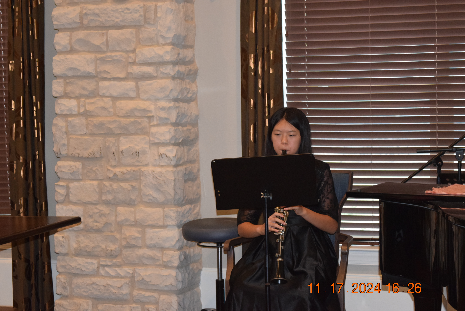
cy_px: 156
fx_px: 1066
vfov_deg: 16.6
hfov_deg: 24.6
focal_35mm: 82
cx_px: 232
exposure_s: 1/60
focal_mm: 55
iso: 2500
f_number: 5.6
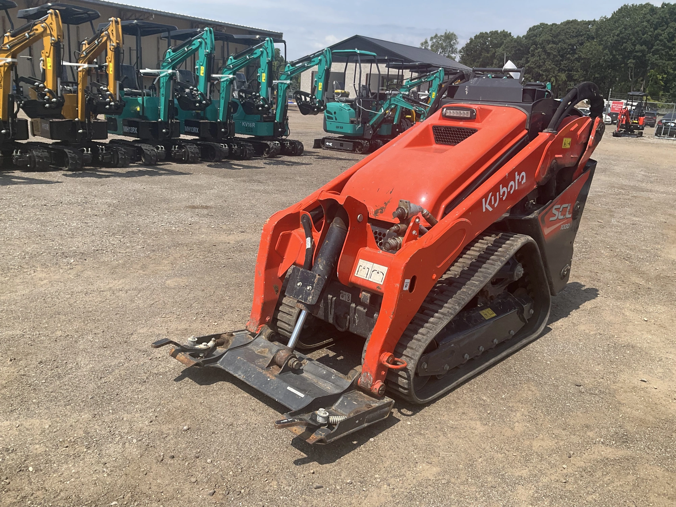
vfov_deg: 48.2
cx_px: 338
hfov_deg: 61.7
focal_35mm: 29
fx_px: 566
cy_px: 254
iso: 25
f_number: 1.8
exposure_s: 1/1577
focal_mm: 3
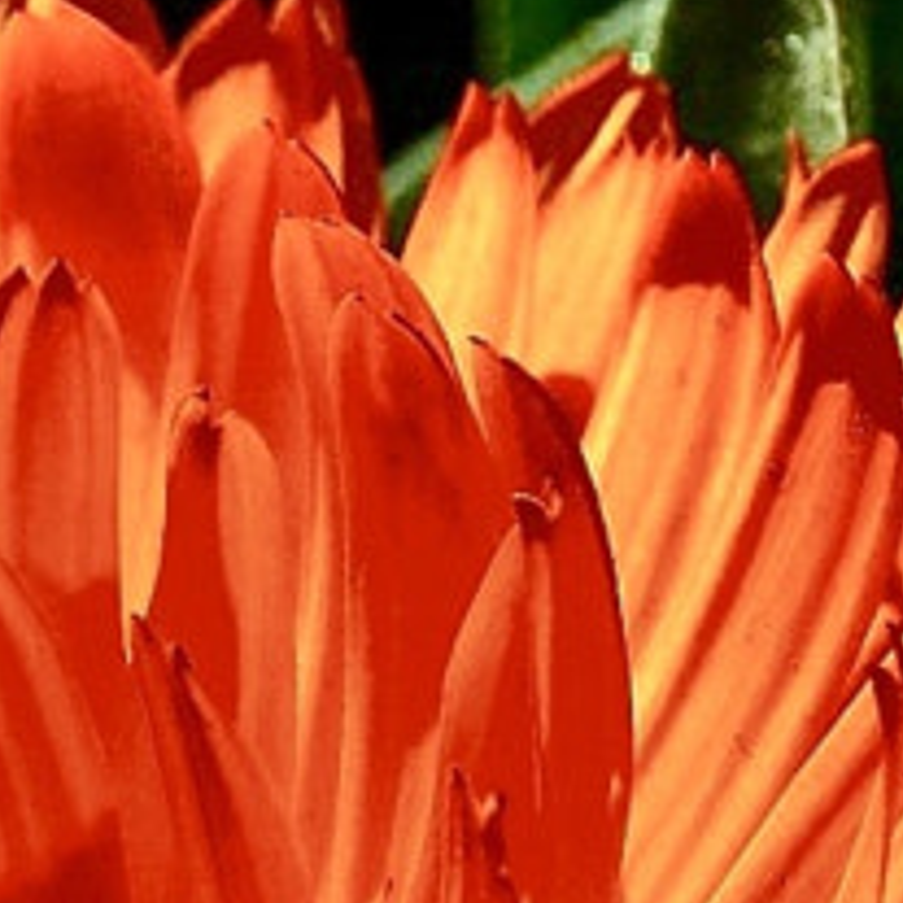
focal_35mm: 736
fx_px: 21730
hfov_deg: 2.4
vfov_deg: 2.4
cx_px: 96
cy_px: 1509
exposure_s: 1/800
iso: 250
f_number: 8
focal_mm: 75
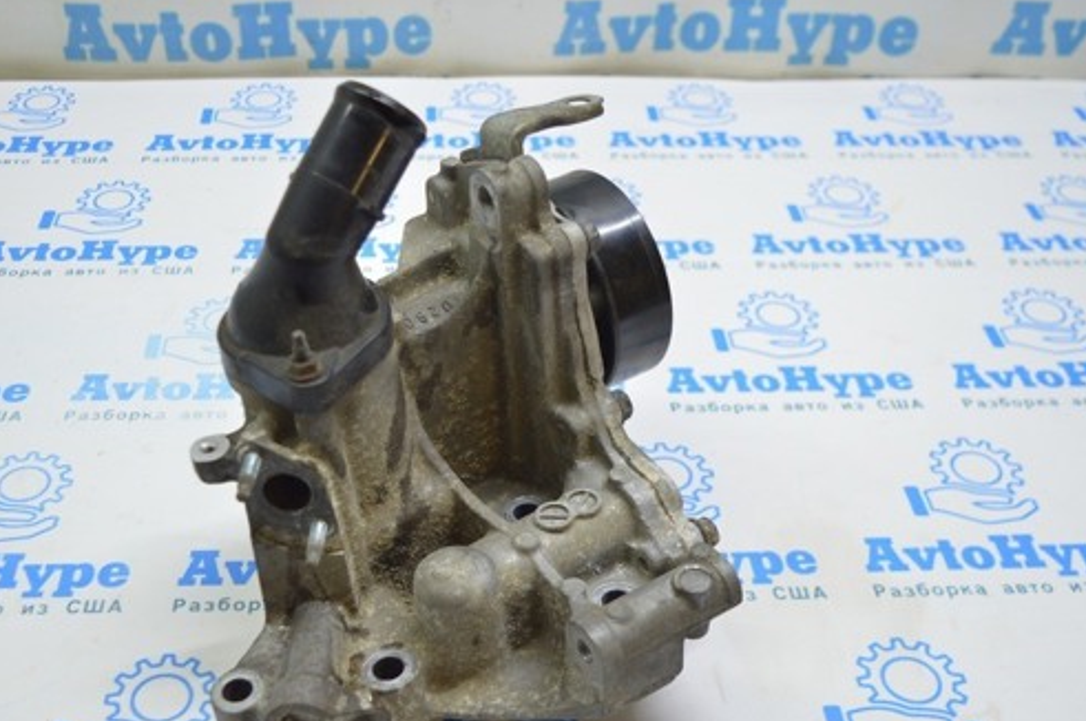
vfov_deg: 31.0
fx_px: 1295
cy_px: 428
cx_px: 451
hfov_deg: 45.3
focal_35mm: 43
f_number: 3.8
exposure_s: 1/50
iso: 400
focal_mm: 22
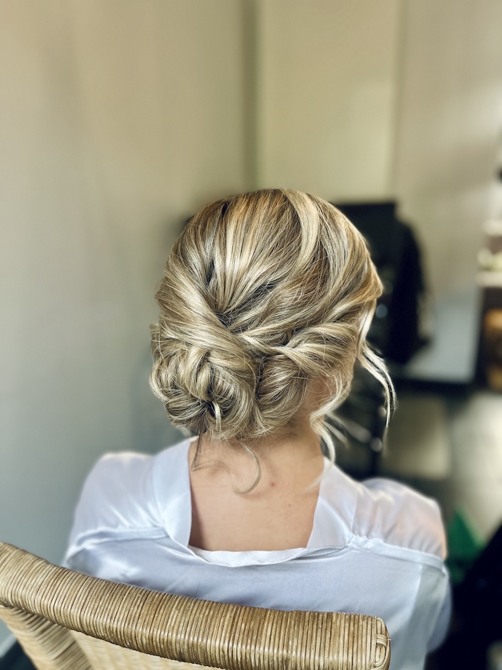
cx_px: 251
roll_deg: -0.2
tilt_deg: -16.3
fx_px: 503
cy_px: 335
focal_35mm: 26
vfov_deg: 67.3
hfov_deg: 53.1
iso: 160
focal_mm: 5.1
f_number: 1.6
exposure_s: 1/60
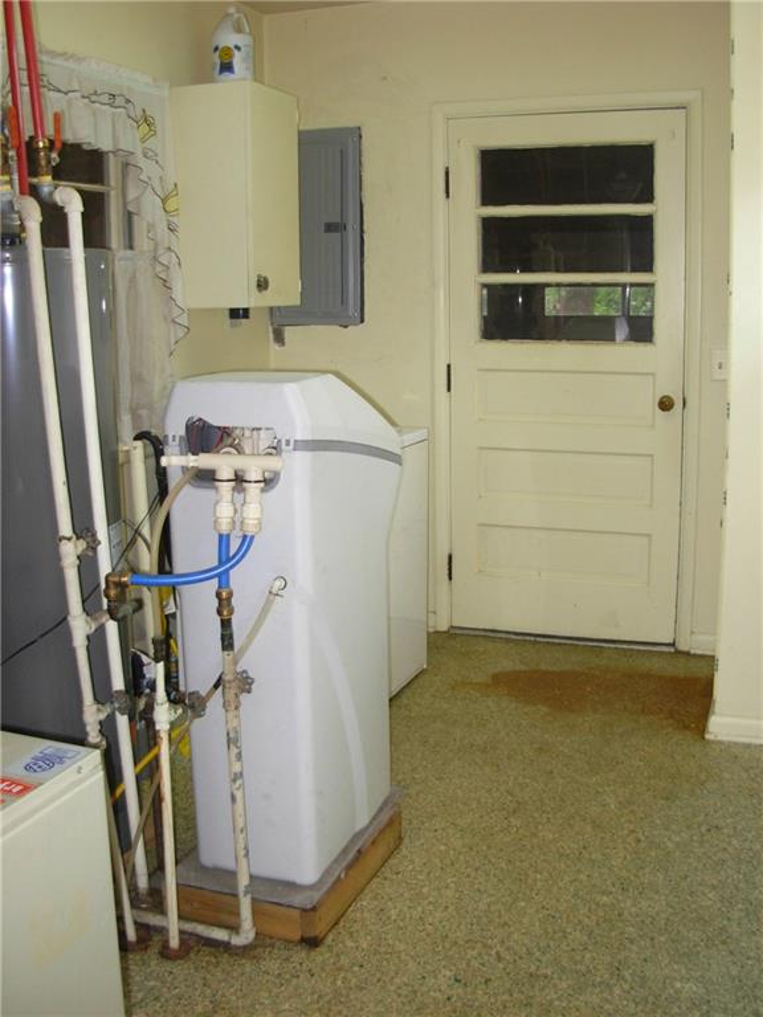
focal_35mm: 38
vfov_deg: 49.0
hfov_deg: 37.7
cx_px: 382
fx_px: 1117
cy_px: 508
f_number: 2.9
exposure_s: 1/43.9
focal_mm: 6.3
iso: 154
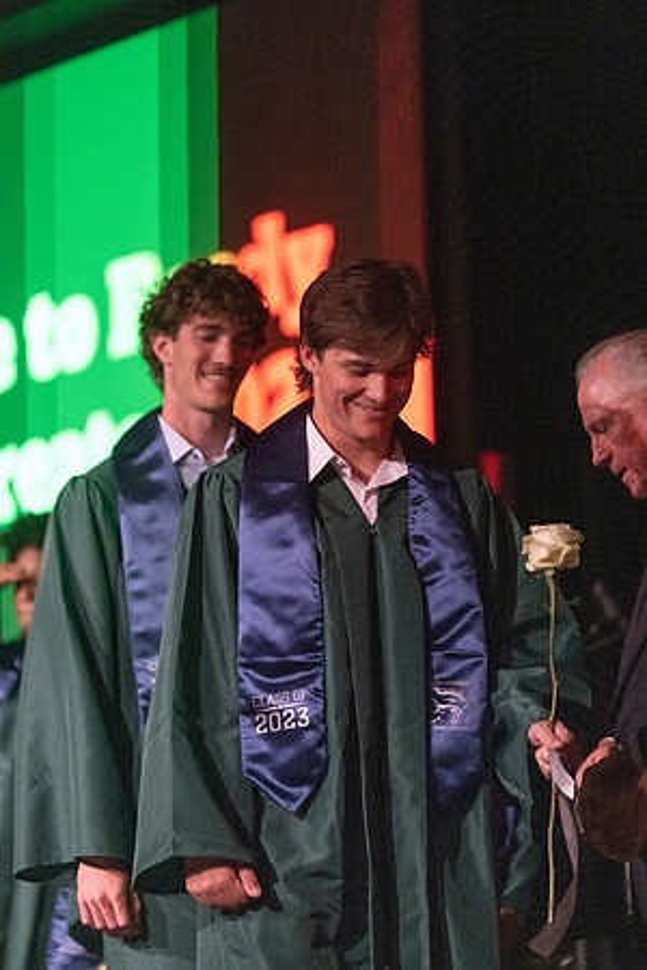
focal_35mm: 152
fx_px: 4097
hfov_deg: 9.0
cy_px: 485
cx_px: 324
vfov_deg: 13.5
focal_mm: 152
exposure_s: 1/1000
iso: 16000
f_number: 2.8
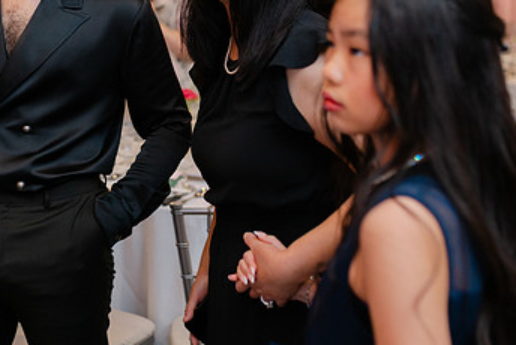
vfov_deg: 22.8
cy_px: 74
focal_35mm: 59
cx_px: 162
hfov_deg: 33.5
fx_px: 846
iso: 400
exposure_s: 1/160
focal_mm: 35
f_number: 2.2
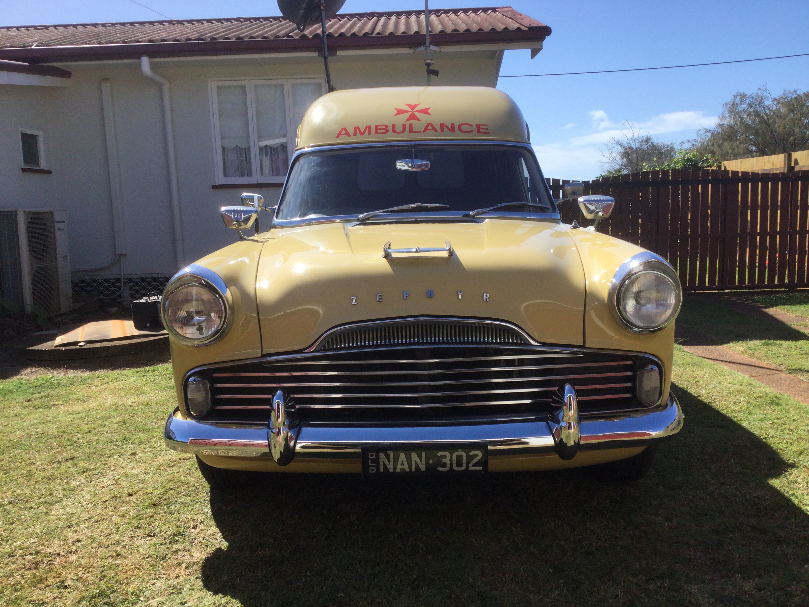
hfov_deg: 58.4
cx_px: 404
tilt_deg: -8.2
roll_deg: +1.3
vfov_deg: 45.4
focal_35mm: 31
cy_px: 304
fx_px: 724
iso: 25
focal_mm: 3.3
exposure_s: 1/1116
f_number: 2.4
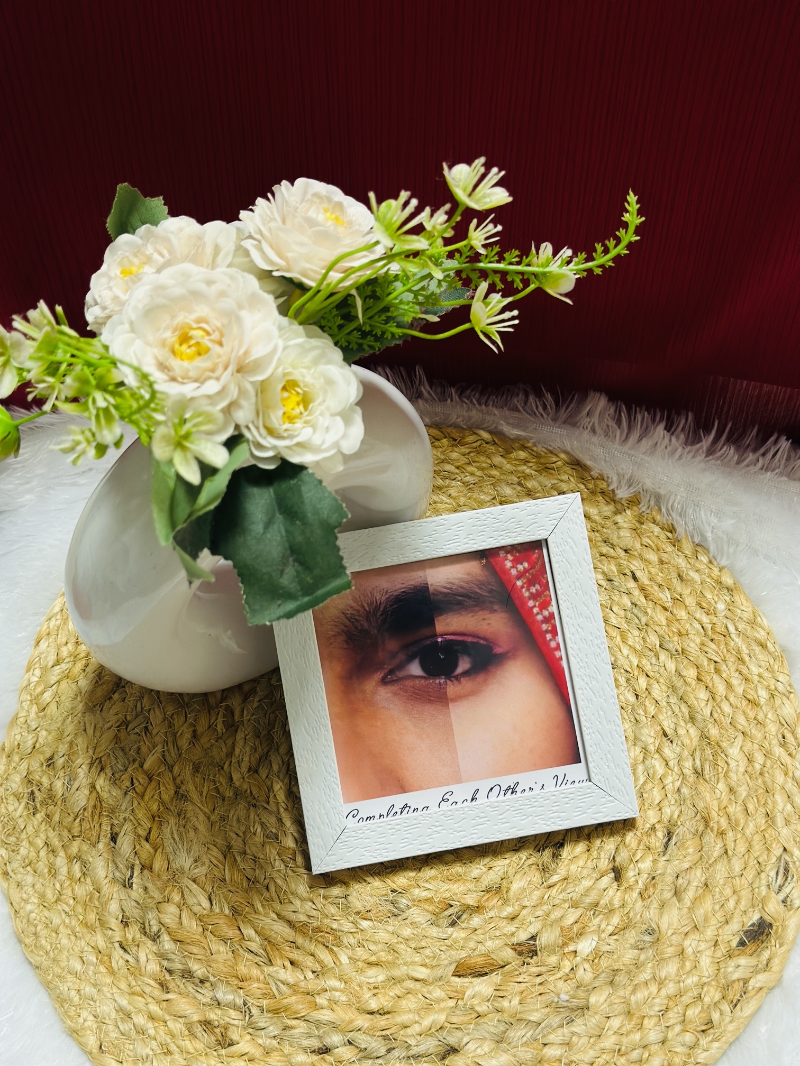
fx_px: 1479
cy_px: 533
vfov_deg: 39.7
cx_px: 400
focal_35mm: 48
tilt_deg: -59.4
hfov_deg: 30.3
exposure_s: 1/50
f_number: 1.78
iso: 125
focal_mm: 6.86
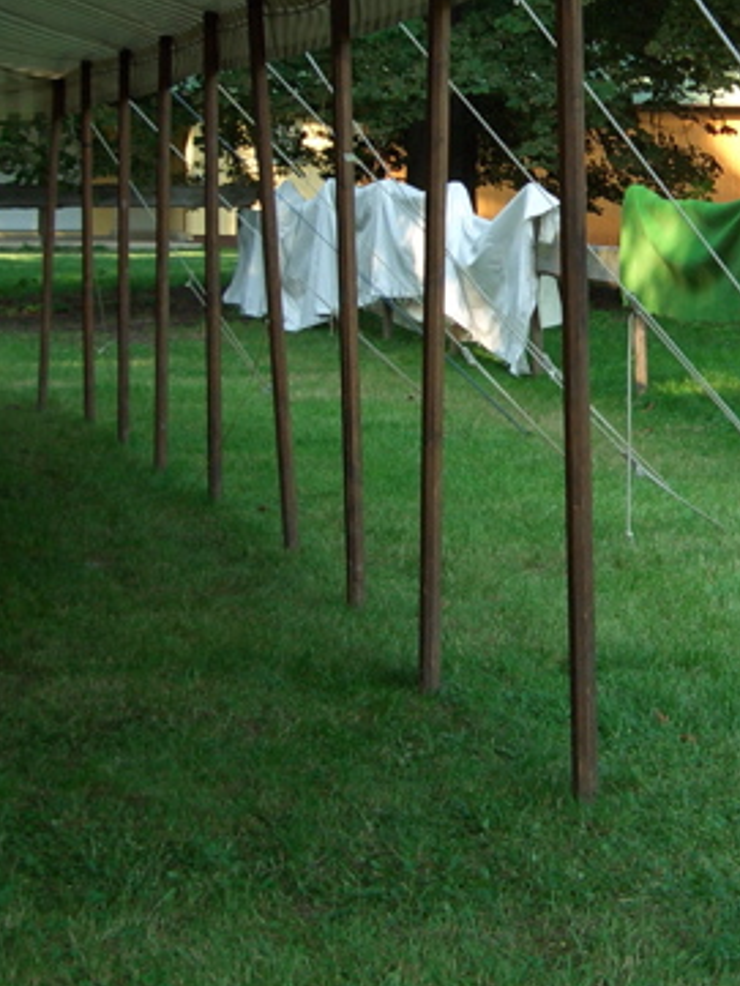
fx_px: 2621
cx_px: 673
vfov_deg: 21.2
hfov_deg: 15.9
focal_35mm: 92
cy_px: 285
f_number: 2.8
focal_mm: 8
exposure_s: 1/100
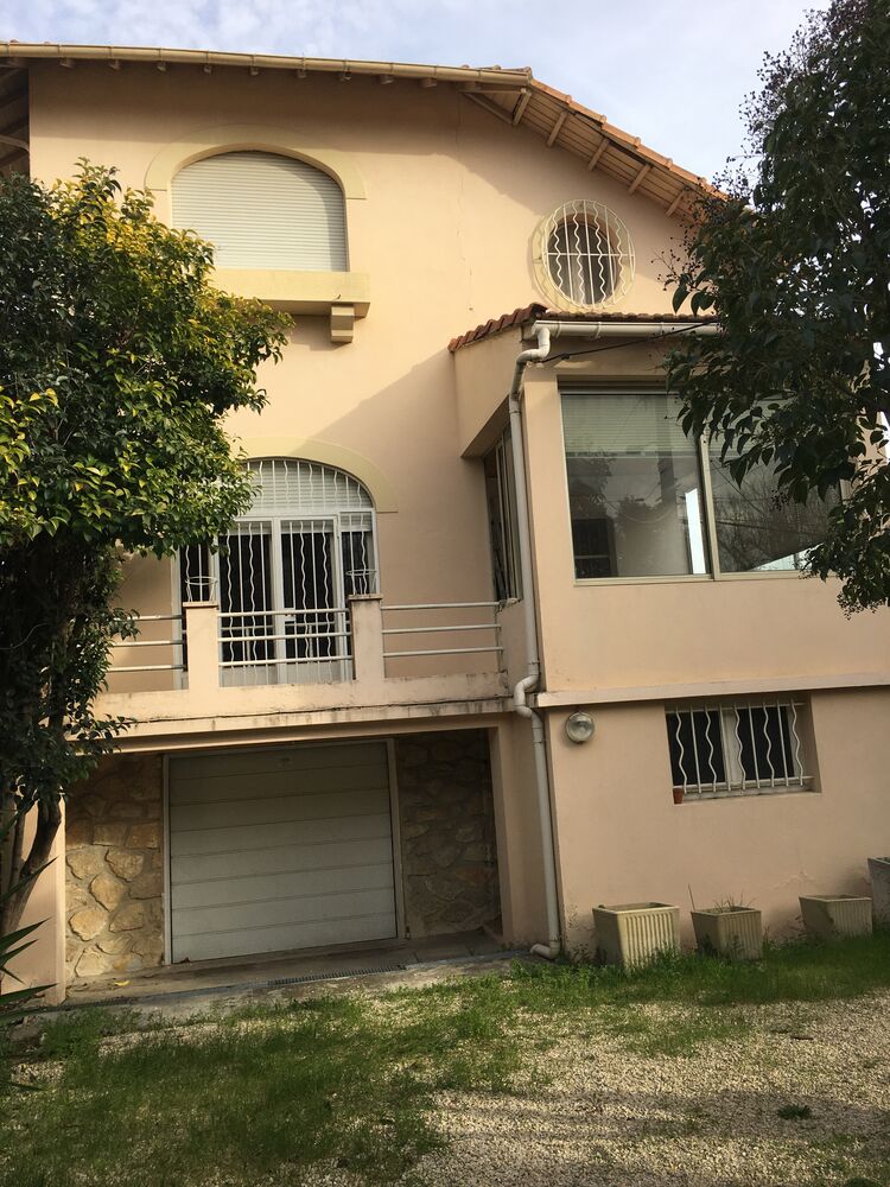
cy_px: 594
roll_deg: +3.3
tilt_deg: +6.1
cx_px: 445
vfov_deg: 61.7
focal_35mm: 29
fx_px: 994
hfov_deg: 48.2
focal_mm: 4.15
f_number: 2.2
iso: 25
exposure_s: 1/635
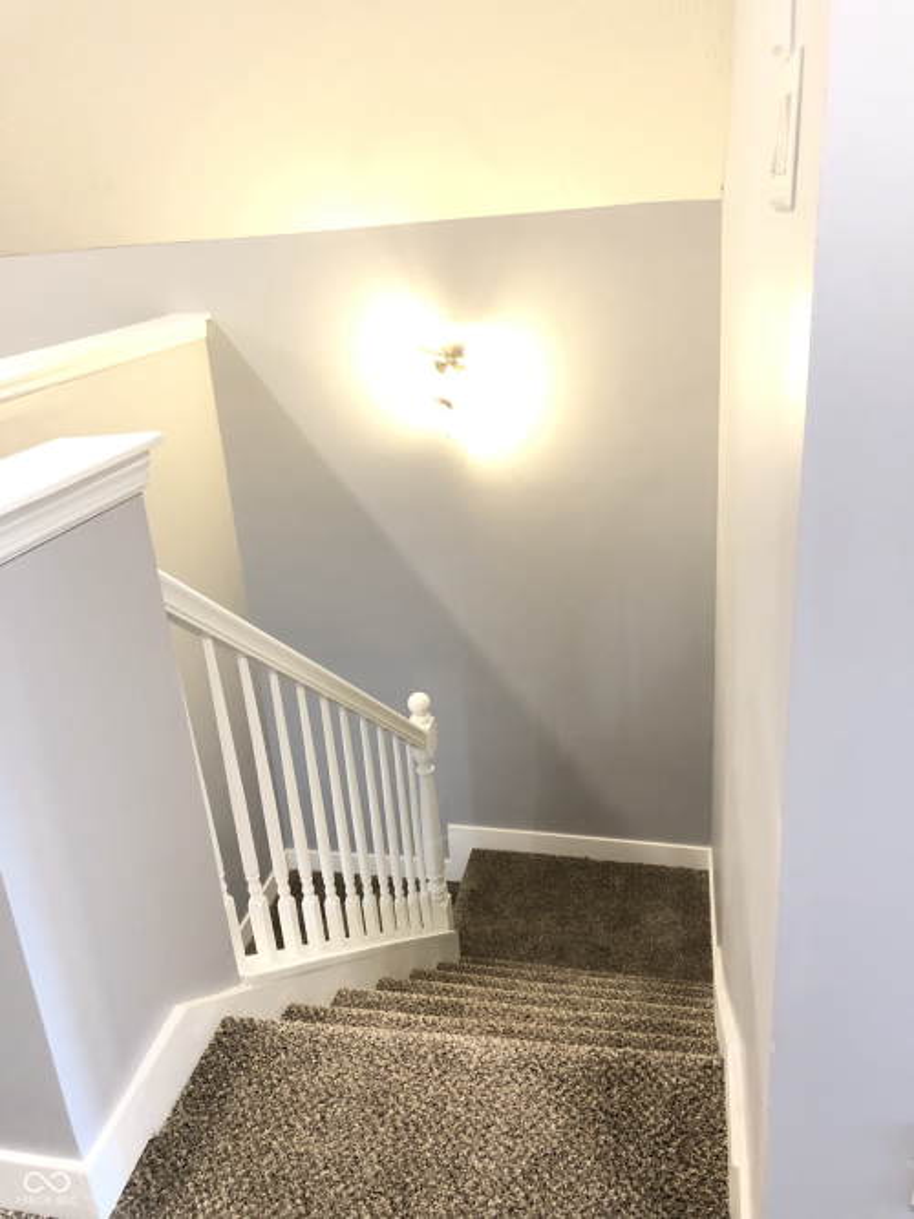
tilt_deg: -21.8
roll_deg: +3.5
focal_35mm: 28
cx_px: 457
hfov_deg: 49.7
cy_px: 610
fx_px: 986
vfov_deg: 63.5
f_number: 1.8
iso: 80
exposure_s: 1/15
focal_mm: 3.99
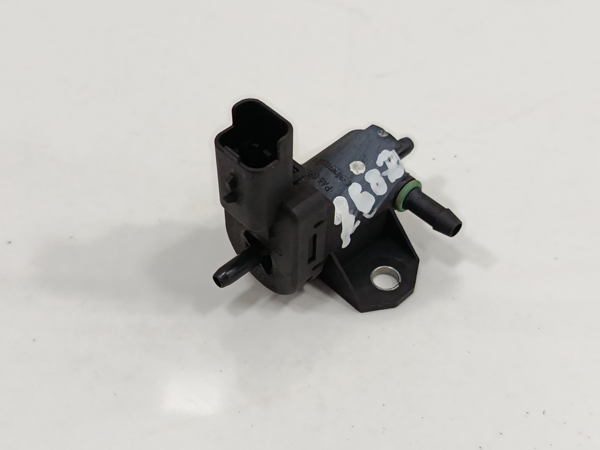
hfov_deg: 42.9
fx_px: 763
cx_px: 300
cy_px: 225
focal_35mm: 44
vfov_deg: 32.9
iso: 883
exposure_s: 1/100
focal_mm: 5.24
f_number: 1.7
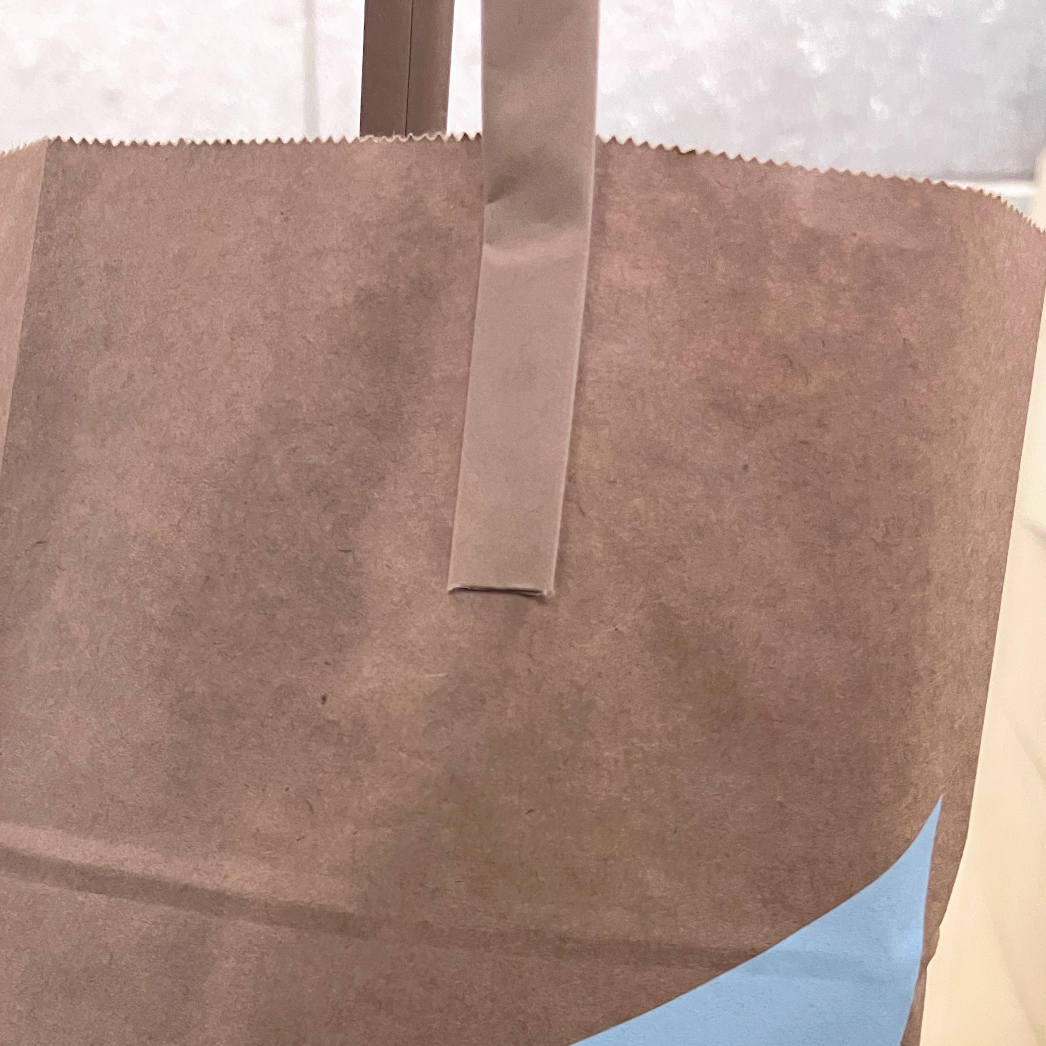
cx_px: 423
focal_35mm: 38
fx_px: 1299
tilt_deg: -17.0
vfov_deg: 42.5
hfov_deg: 43.7
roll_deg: +0.6
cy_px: 789
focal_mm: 5.7
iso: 400
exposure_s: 1/60
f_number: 1.5
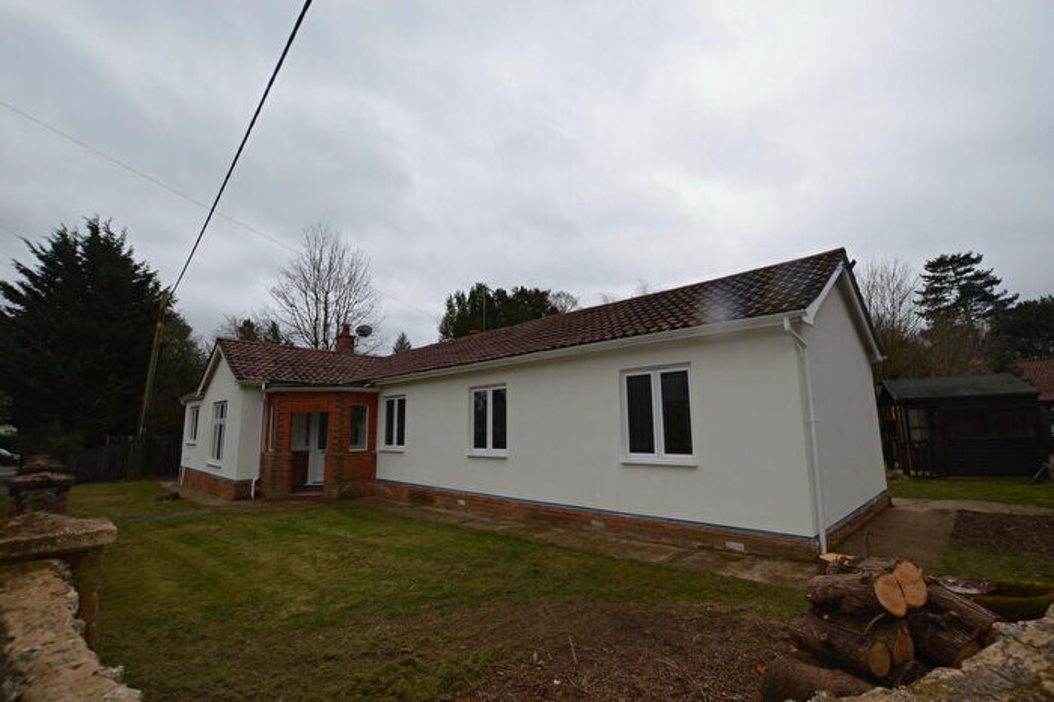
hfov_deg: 100.4
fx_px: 439
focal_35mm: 15
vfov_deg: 77.3
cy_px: 351
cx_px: 527
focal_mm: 10
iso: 100
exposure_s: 1/80
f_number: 8
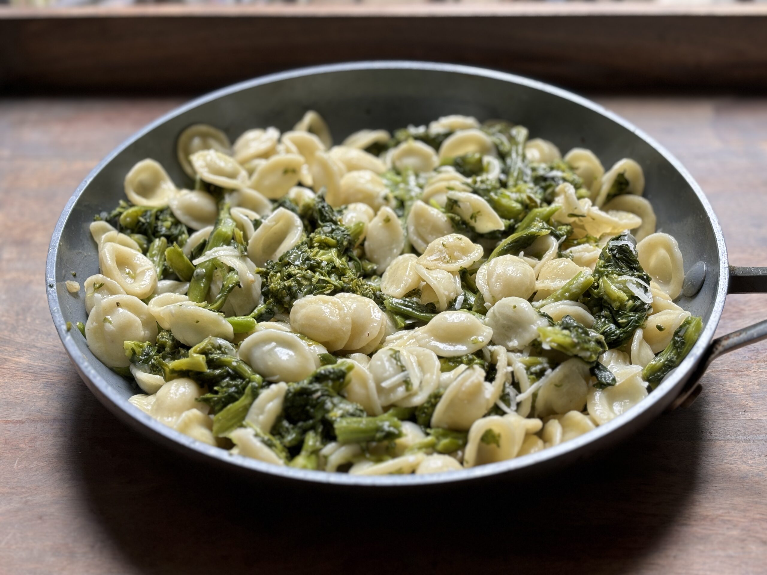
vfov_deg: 28.0
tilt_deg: -40.6
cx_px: 384
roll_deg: -0.9
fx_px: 1152
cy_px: 288
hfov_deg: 36.8
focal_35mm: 52
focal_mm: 5.96
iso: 50
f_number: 1.6
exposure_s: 1/60
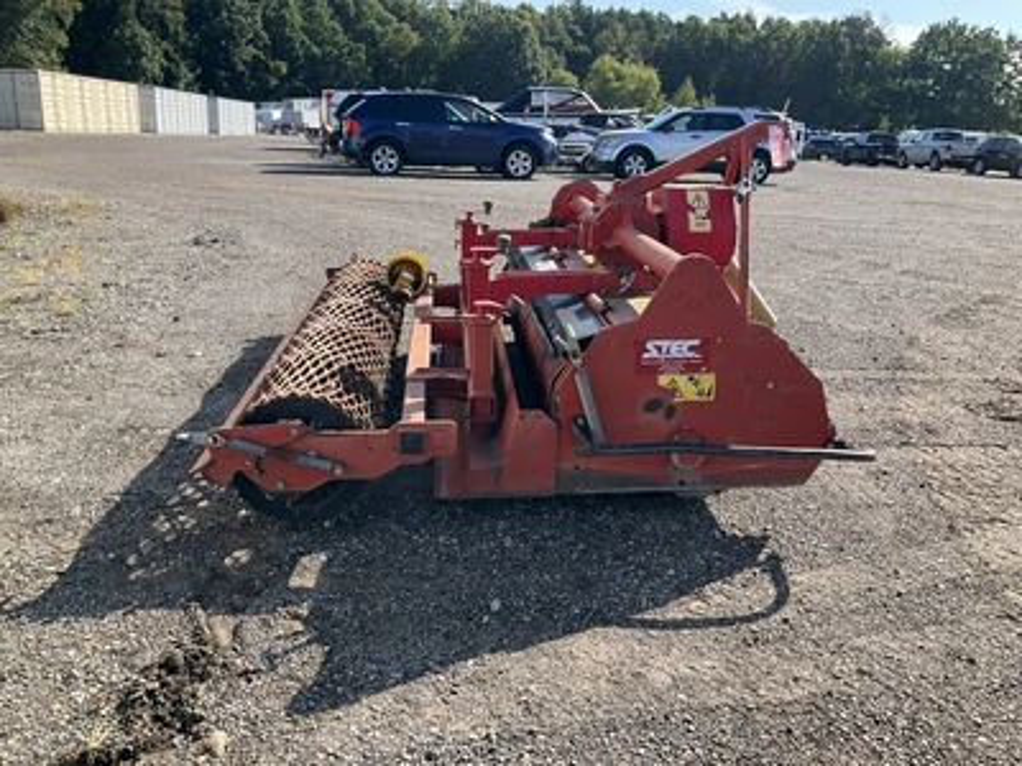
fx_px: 856
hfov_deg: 61.7
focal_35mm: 29
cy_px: 383
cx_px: 511
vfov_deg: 48.2
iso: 25
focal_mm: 3
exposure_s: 1/683
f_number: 1.8
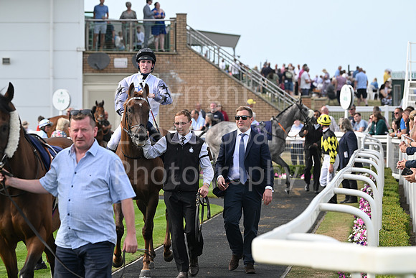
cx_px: 208
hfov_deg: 13.2
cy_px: 139
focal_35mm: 155
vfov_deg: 8.9
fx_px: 1791
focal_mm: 155
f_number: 5.6
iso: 400
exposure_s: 1/1250
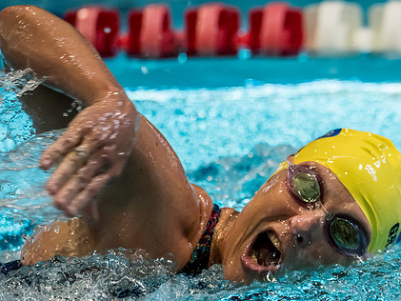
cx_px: 331
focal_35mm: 686
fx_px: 7949
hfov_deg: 2.9
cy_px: 214
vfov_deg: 2.2
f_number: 2.8
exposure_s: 1/1000
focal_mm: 200
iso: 1600
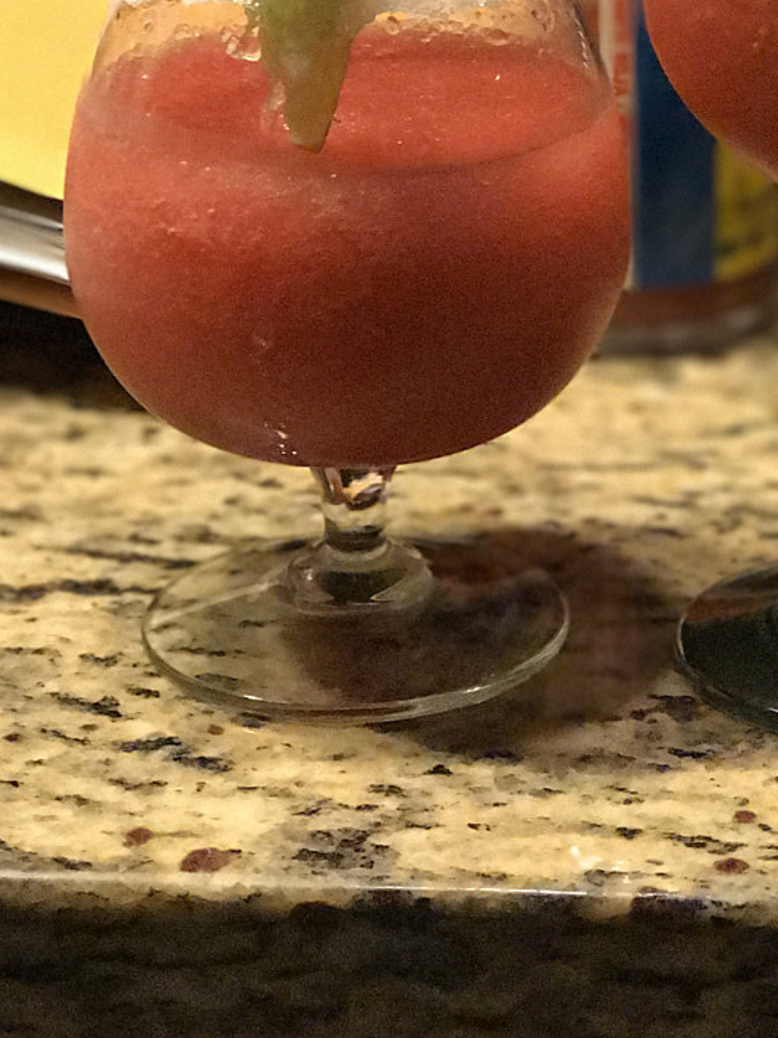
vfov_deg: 15.2
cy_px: 204
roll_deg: +0.0
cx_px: 678
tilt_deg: -18.5
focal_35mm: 129
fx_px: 3867
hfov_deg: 11.4
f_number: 2.8
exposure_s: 1/60
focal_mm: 6.6
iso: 500
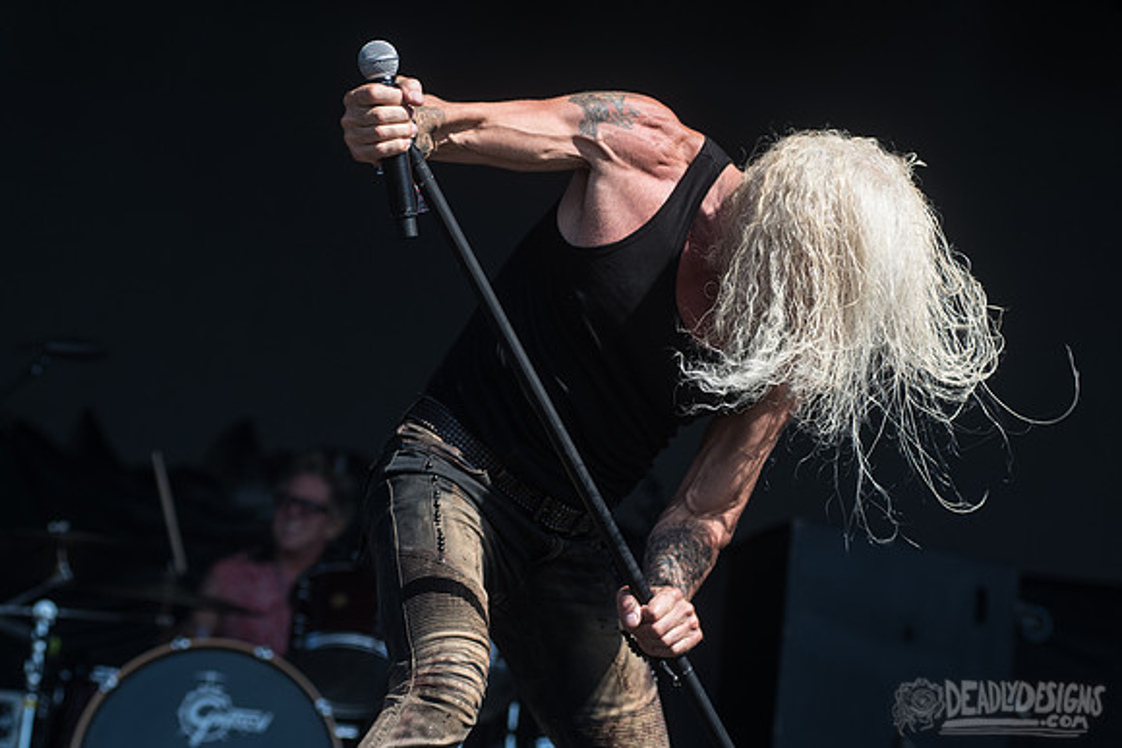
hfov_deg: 18.7
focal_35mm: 109
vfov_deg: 12.6
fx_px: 3399
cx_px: 546
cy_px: 378
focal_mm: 86
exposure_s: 1/2500
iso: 250
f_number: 4
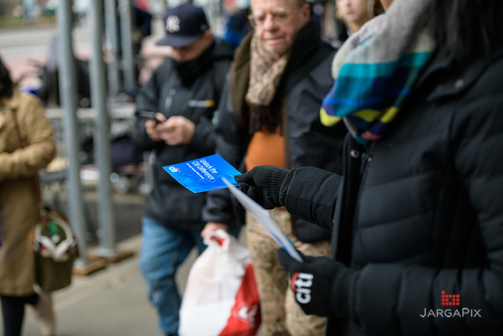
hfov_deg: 27.0
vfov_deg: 18.2
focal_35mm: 75
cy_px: 168
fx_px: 1048
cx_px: 252
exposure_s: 1/125
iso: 200
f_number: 3.2
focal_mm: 75
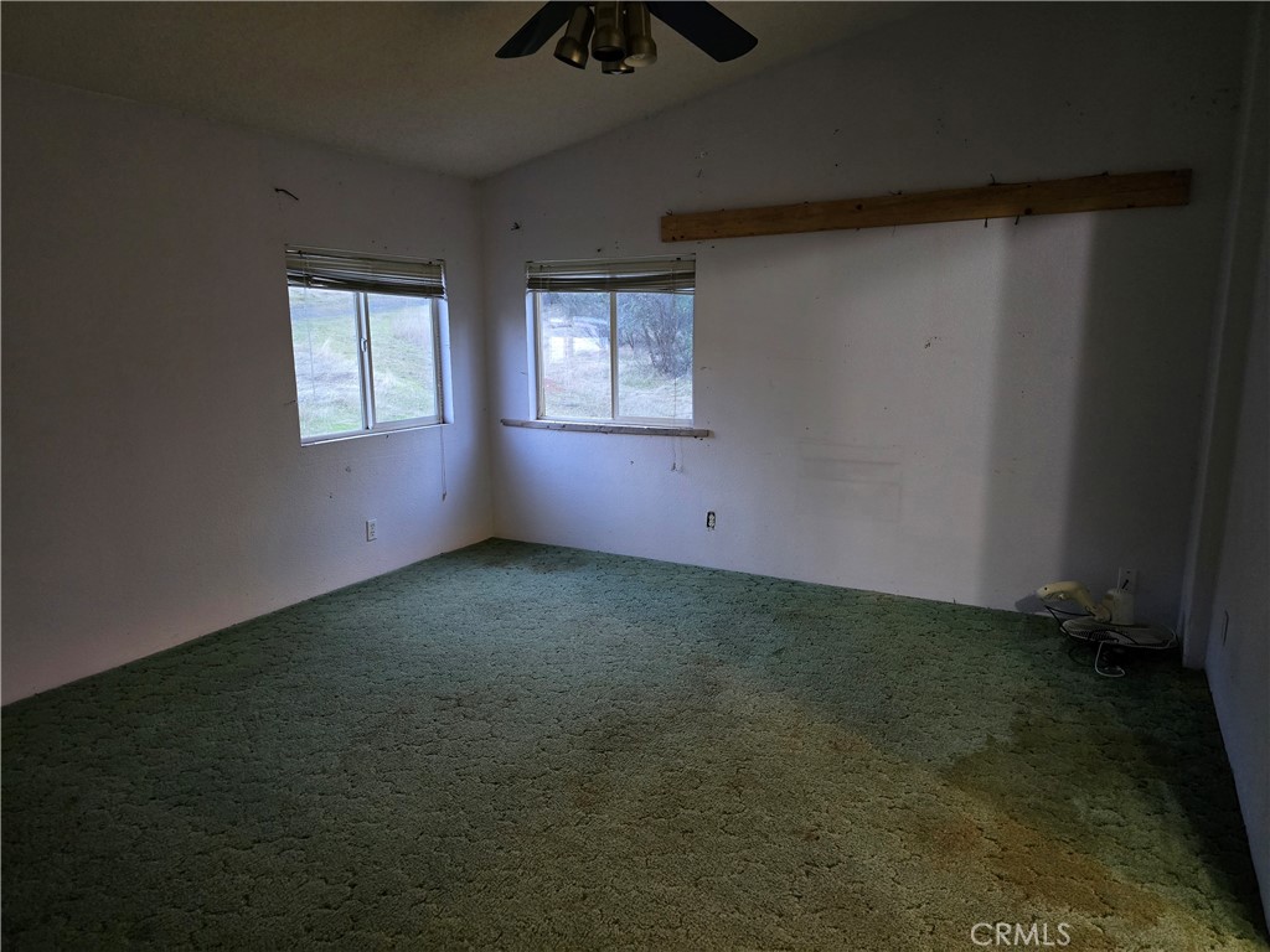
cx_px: 635
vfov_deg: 58.9
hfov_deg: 73.9
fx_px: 844
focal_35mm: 23
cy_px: 476
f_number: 1.7
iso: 1250
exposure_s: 1/60
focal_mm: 6.3
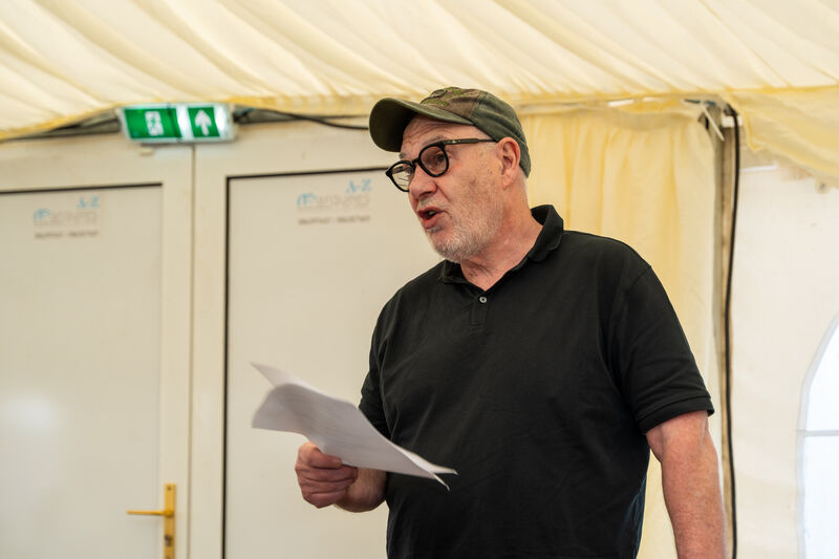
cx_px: 420
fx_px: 1370
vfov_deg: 23.1
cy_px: 280
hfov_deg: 34.0
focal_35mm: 59
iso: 125
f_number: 2.8
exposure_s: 1/125
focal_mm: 58.8
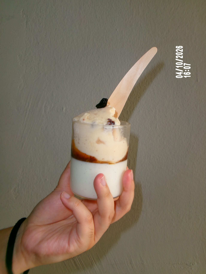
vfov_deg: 63.4
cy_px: 137
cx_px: 103
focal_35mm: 28
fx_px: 222
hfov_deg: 49.7
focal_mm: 5.1
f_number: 3.9
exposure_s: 1/34
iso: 125
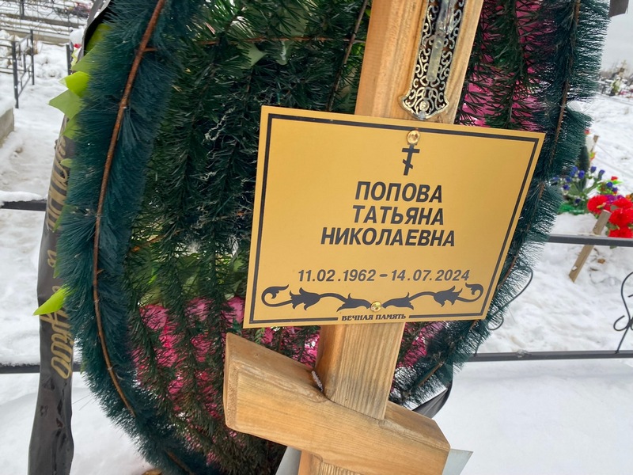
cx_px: 316
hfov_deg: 67.3
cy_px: 238
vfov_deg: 53.1
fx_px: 475
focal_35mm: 26
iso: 50
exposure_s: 1/121
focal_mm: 4.25
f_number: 1.8
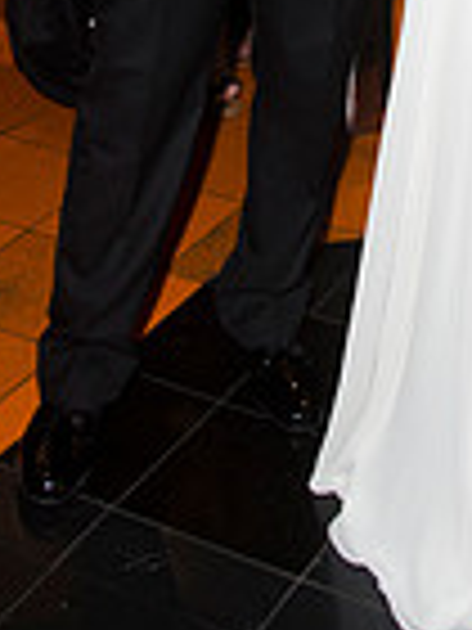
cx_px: 418
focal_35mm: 83
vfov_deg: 21.4
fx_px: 1509
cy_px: -176
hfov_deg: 17.5
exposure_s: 1/60
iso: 400
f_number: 5.6
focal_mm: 18
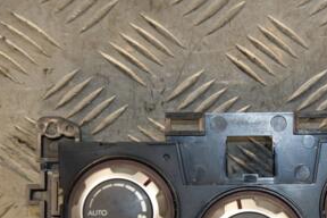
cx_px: 333
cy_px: 200
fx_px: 1762
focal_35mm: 194
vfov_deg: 7.1
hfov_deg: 10.5
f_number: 5.3
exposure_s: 1/125
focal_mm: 62
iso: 800
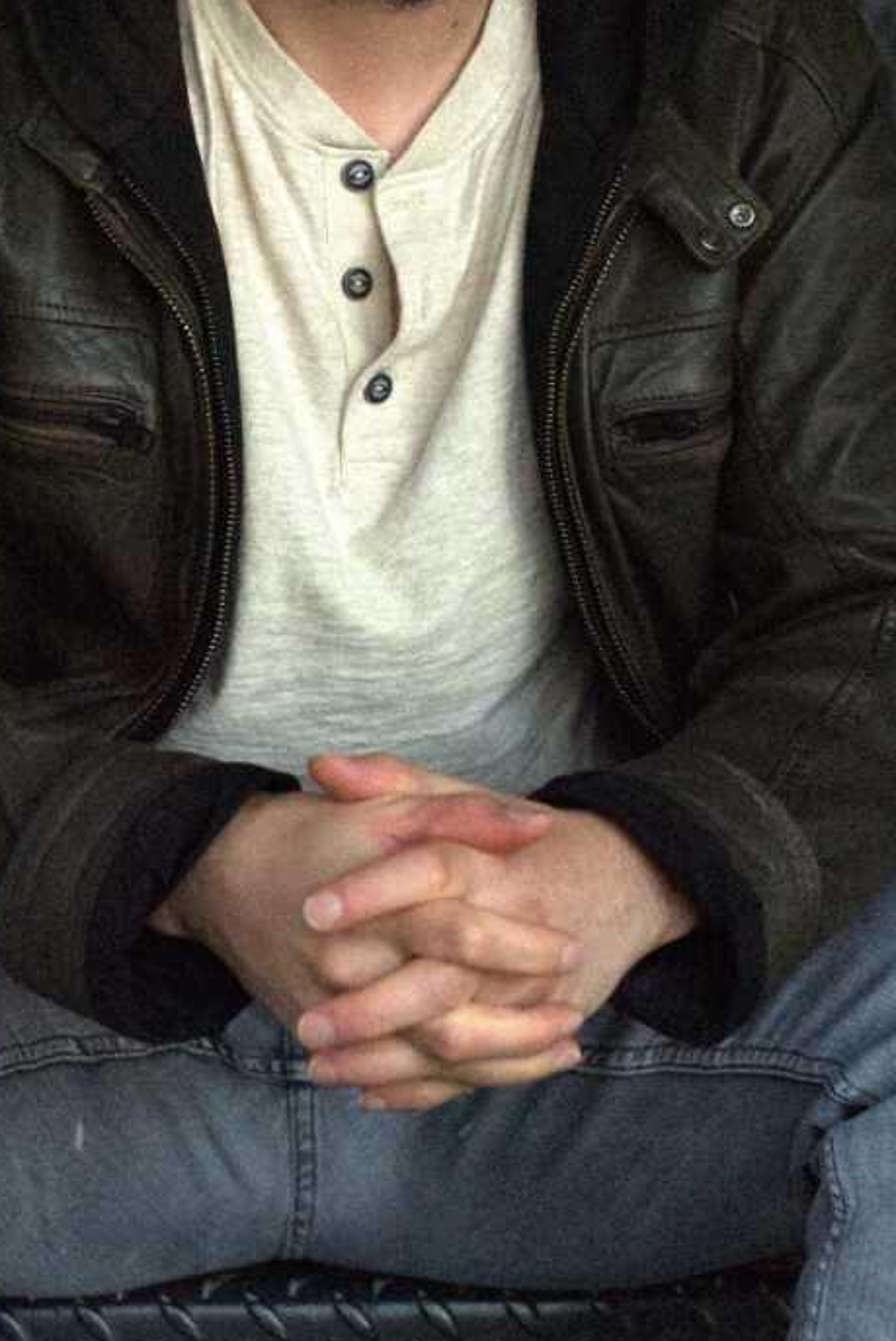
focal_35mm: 109
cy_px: 362
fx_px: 4063
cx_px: 451
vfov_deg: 18.6
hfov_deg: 12.6
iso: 1600
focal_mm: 50
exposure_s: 1/8000
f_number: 3.2
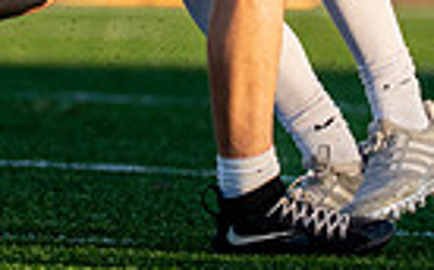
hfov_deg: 1.4
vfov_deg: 0.9
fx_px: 17207
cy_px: -388
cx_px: -7
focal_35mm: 1456
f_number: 2.8
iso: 200
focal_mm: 194
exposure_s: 1/2500
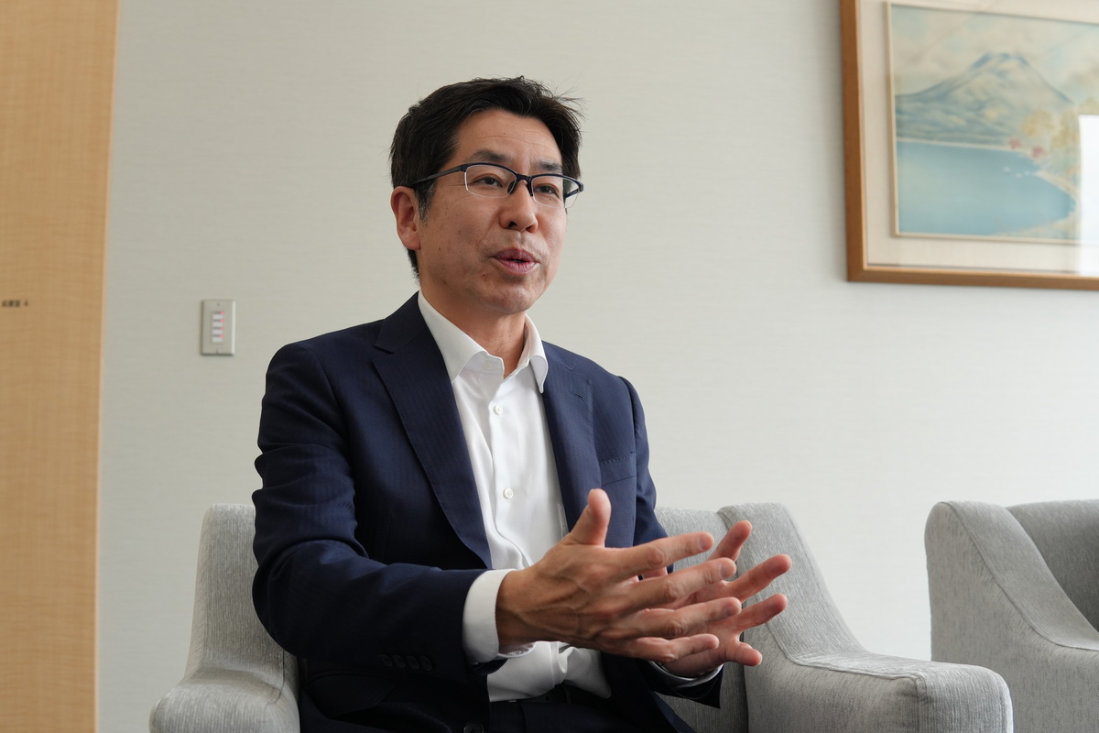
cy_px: 366
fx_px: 1374
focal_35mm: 45
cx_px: 550
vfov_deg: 29.9
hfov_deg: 43.6
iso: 500
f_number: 4
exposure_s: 1/160
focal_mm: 30
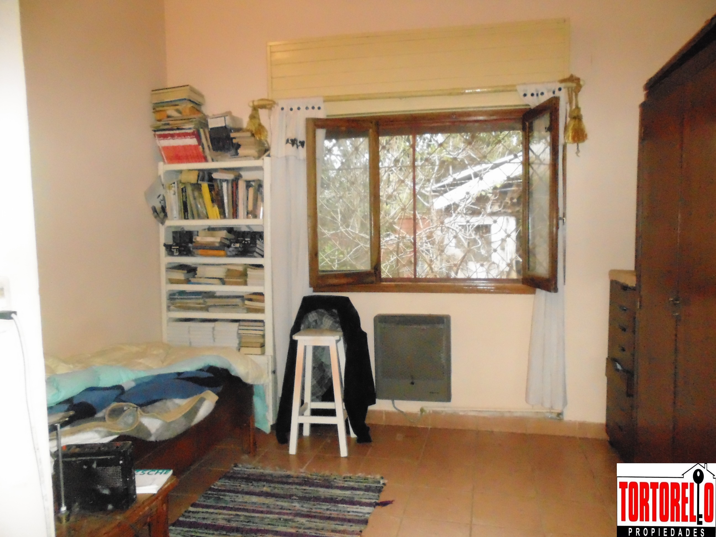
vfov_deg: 53.1
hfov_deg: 67.3
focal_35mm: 26
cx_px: 358
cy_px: 268
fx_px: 538
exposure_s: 1/125
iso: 1600
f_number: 3.5
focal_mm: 4.6
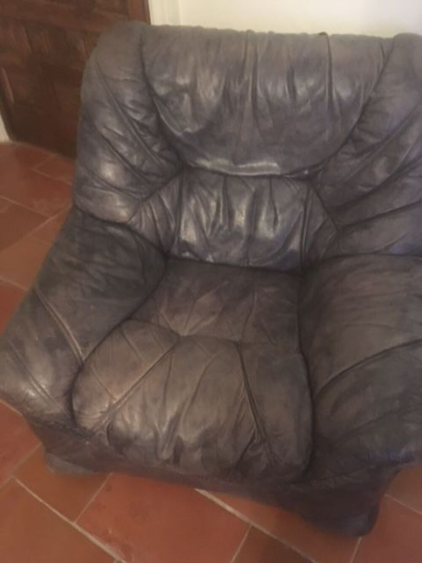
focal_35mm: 29
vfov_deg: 61.7
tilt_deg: -46.4
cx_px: 211
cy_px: 282
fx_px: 471
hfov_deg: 48.2
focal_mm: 4.15
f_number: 2.2
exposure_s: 1/17
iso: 500
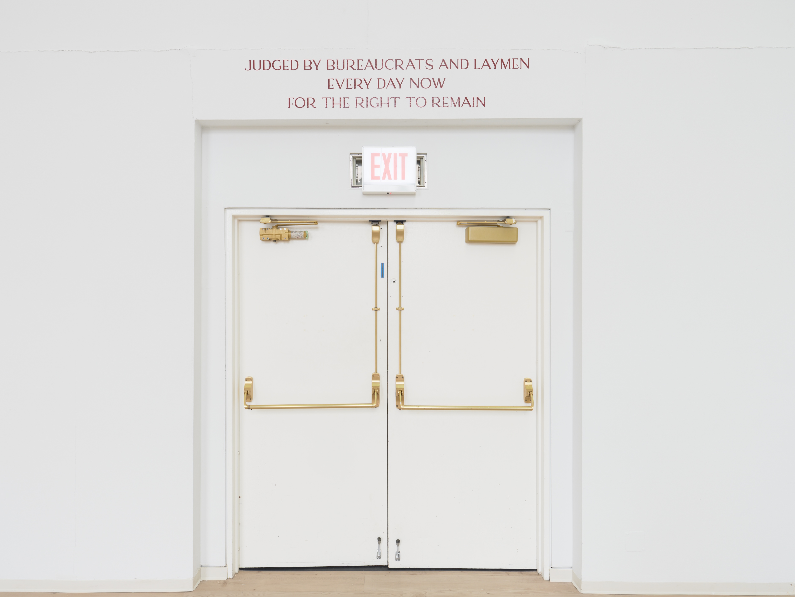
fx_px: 436
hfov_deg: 84.6
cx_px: 380
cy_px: 301
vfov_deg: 68.7
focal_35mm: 19
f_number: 11
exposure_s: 1
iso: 100
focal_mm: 23
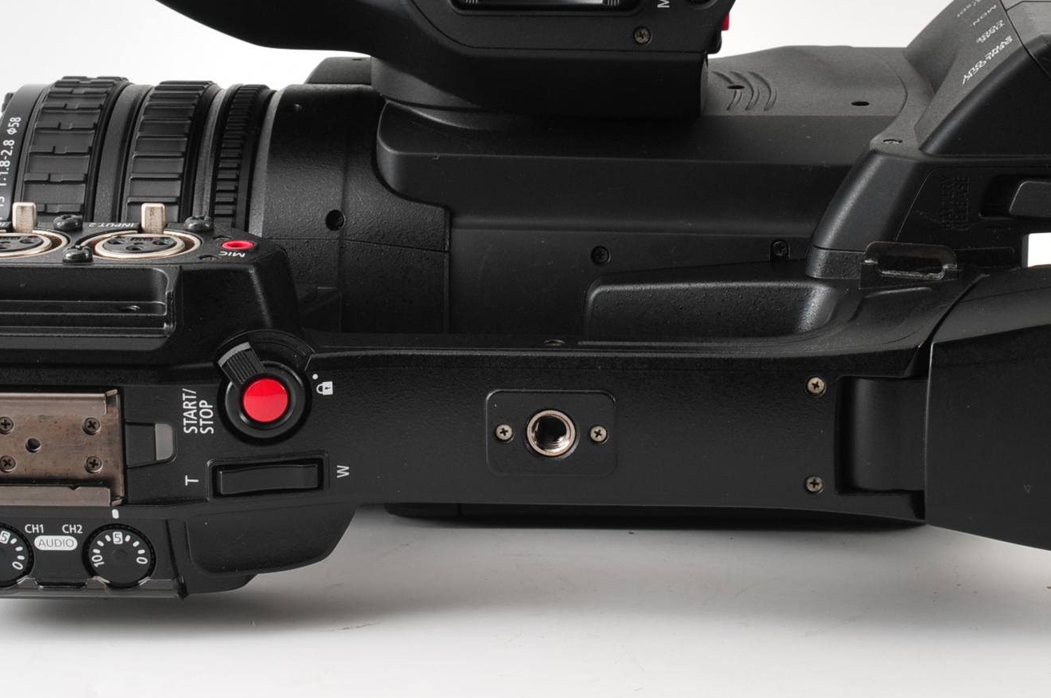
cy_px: 165
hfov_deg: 20.8
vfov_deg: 13.9
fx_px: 2857
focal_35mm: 98
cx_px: 562
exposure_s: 1/250
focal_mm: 40
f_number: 18
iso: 200
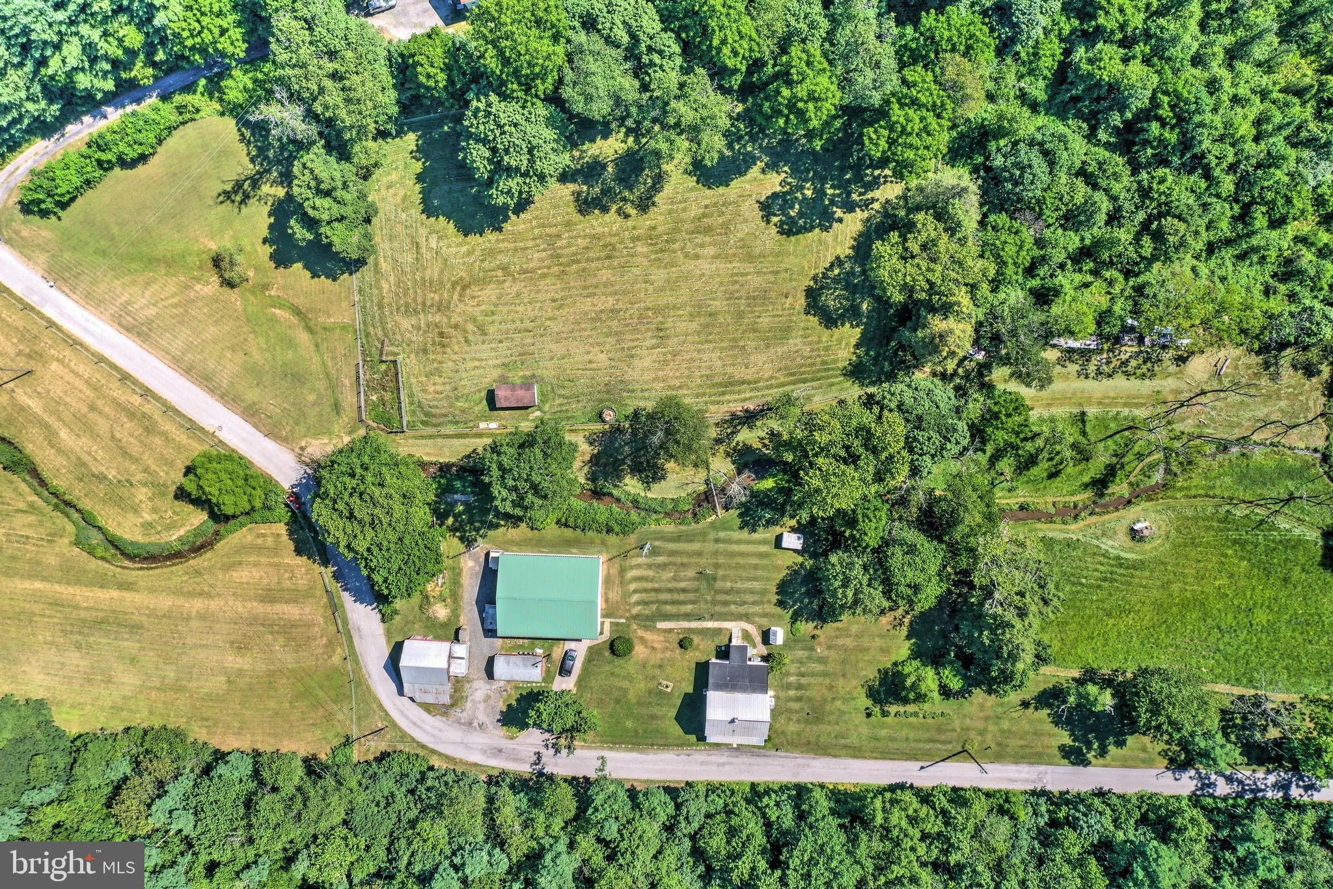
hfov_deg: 65.5
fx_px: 1037
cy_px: 444
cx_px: 666
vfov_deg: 46.4
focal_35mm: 28
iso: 100
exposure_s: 1/500
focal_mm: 10.3
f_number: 5.6
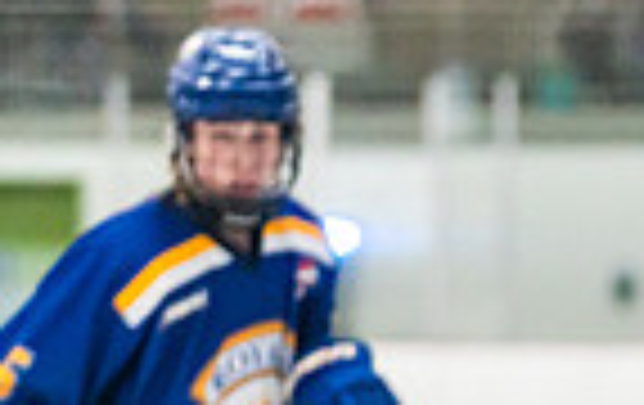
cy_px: 746
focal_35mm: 524
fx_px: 9215
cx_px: 852
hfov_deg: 4.0
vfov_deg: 2.5
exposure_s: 1/1250
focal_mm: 111
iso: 3200
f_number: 2.8
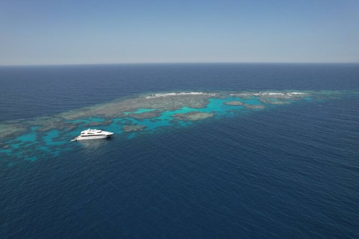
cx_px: 180
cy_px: 120
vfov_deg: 57.2
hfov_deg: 78.6
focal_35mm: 22
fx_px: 219
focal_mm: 8.38
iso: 100
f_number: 2.8
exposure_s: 1/2500
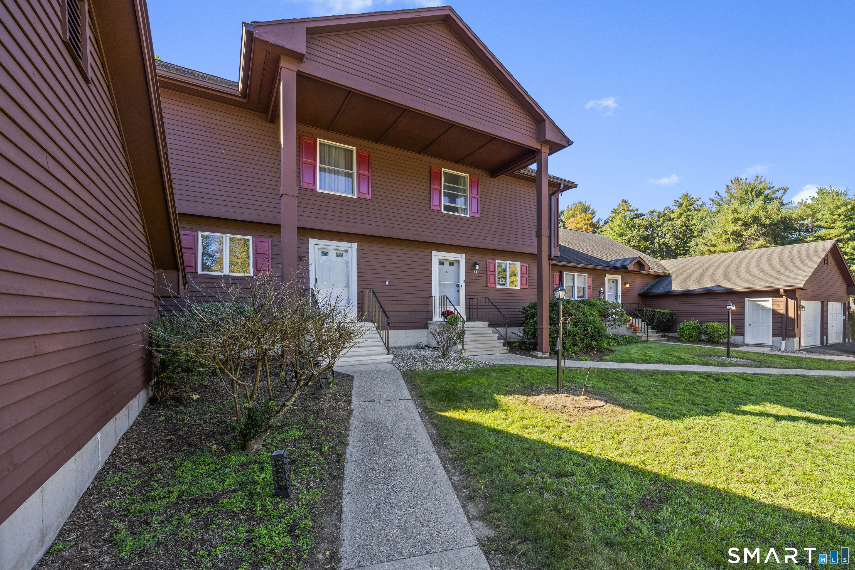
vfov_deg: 81.2
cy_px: 285
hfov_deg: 104.3
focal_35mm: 14
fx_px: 332
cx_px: 428
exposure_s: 1/80
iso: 320
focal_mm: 14
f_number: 7.1
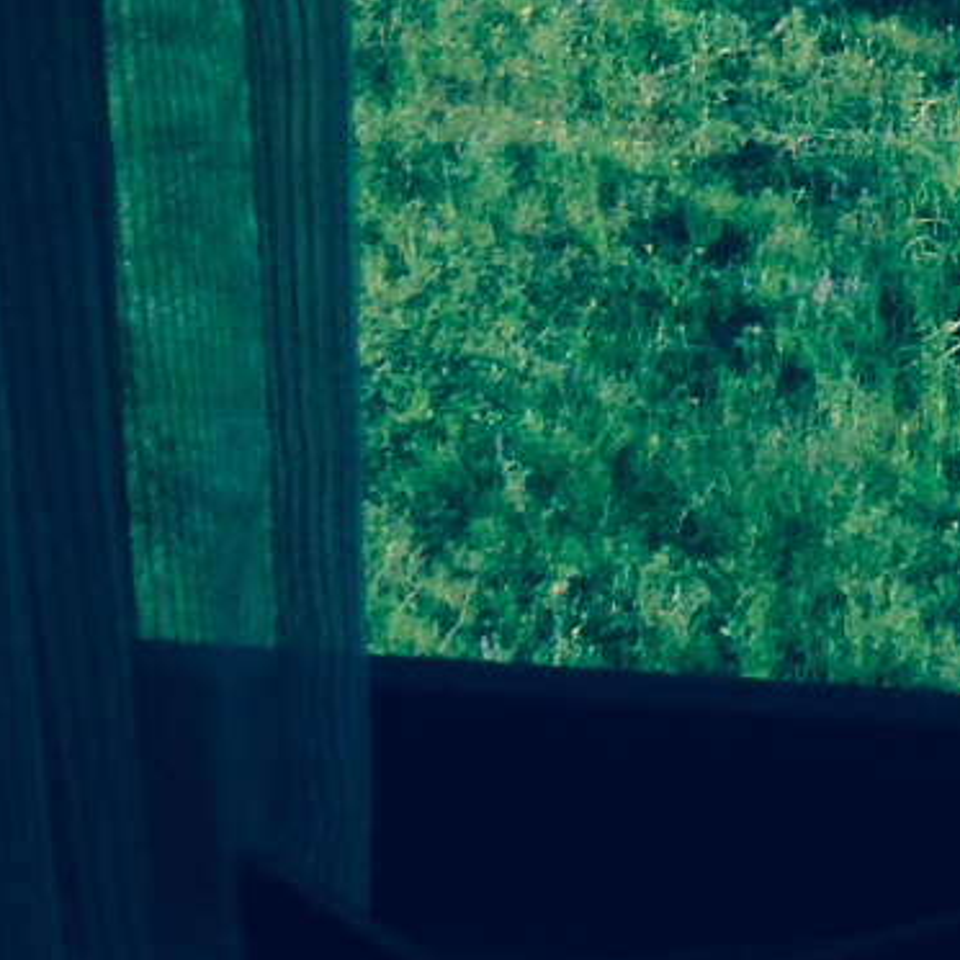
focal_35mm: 160
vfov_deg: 9.9
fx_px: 5020
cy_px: -1176
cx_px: 1822
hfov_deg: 10.2
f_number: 2.4
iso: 50
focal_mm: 4.12
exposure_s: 1/630
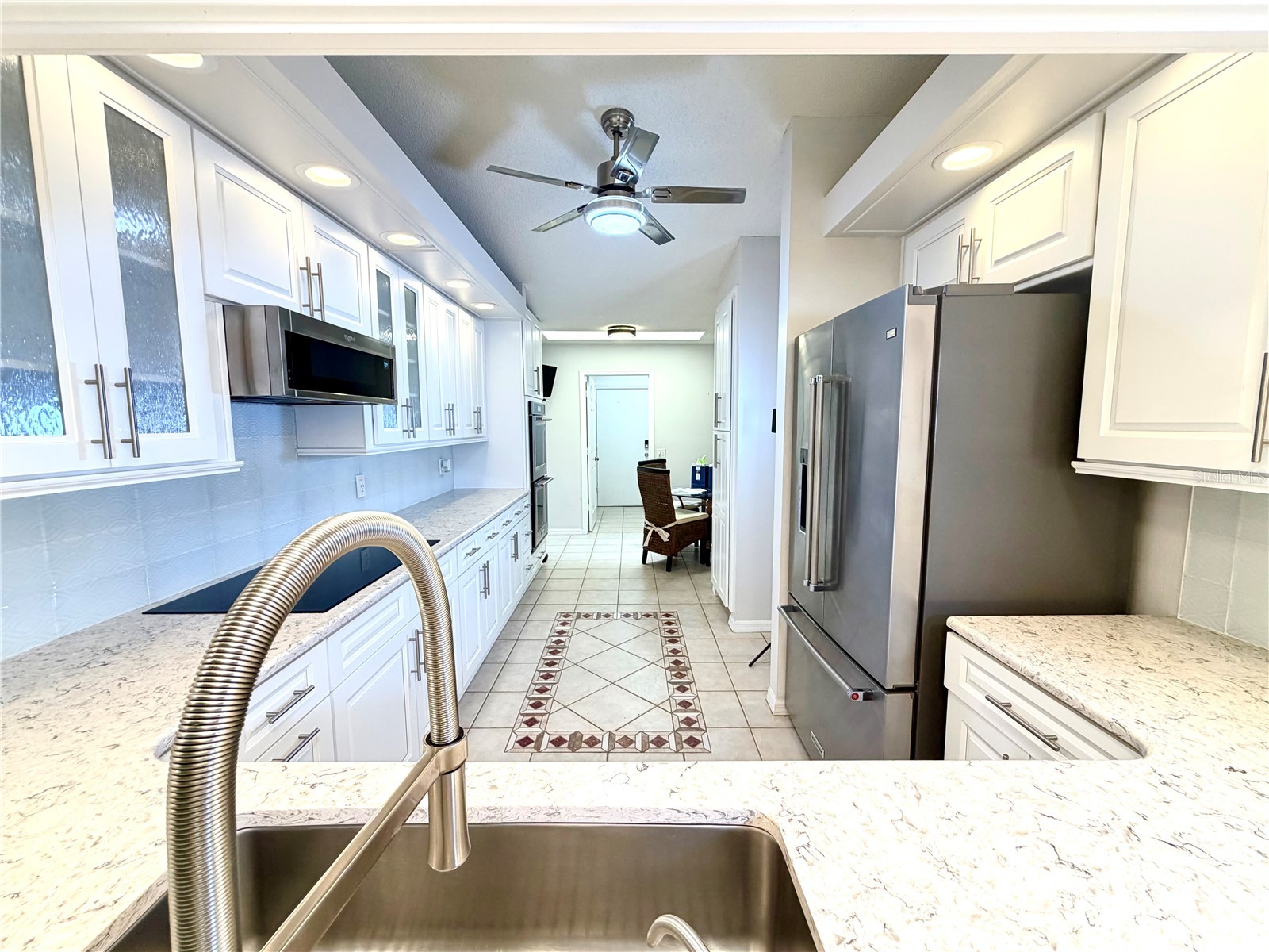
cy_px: 476
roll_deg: +1.1
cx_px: 634
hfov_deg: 102.1
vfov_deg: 85.7
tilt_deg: -6.7
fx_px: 513
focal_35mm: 14
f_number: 2.2
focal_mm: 2.22
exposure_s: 1/60
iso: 200
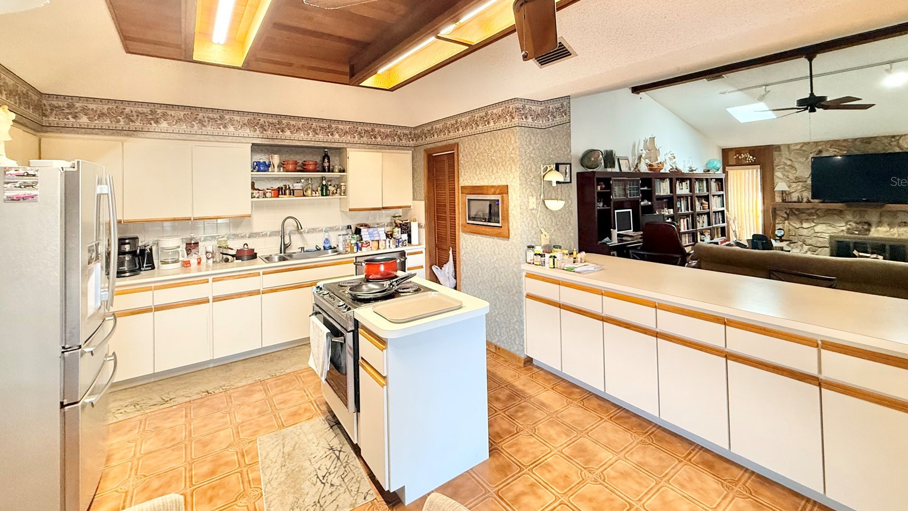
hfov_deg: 99.3
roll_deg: +1.5
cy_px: 181
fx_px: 385
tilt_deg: +1.1
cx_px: 470
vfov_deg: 65.7
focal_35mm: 16
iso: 320
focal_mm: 2.22
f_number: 2.2
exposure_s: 1/60
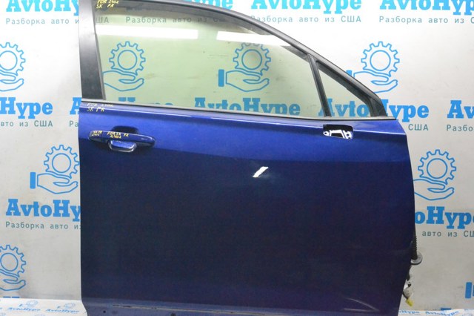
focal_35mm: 42
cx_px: 237
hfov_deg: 46.4
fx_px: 553
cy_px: 158
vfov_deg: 31.9
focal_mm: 28
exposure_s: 1/160
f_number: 9
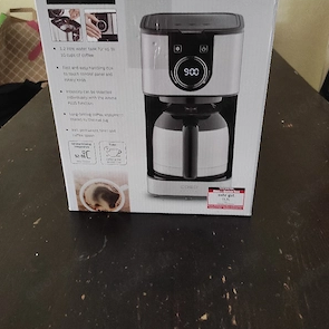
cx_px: 166
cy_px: 113
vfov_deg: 53.1
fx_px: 323
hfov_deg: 54.0
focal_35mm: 30
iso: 1591
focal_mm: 5.43
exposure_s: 1/20
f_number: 1.89
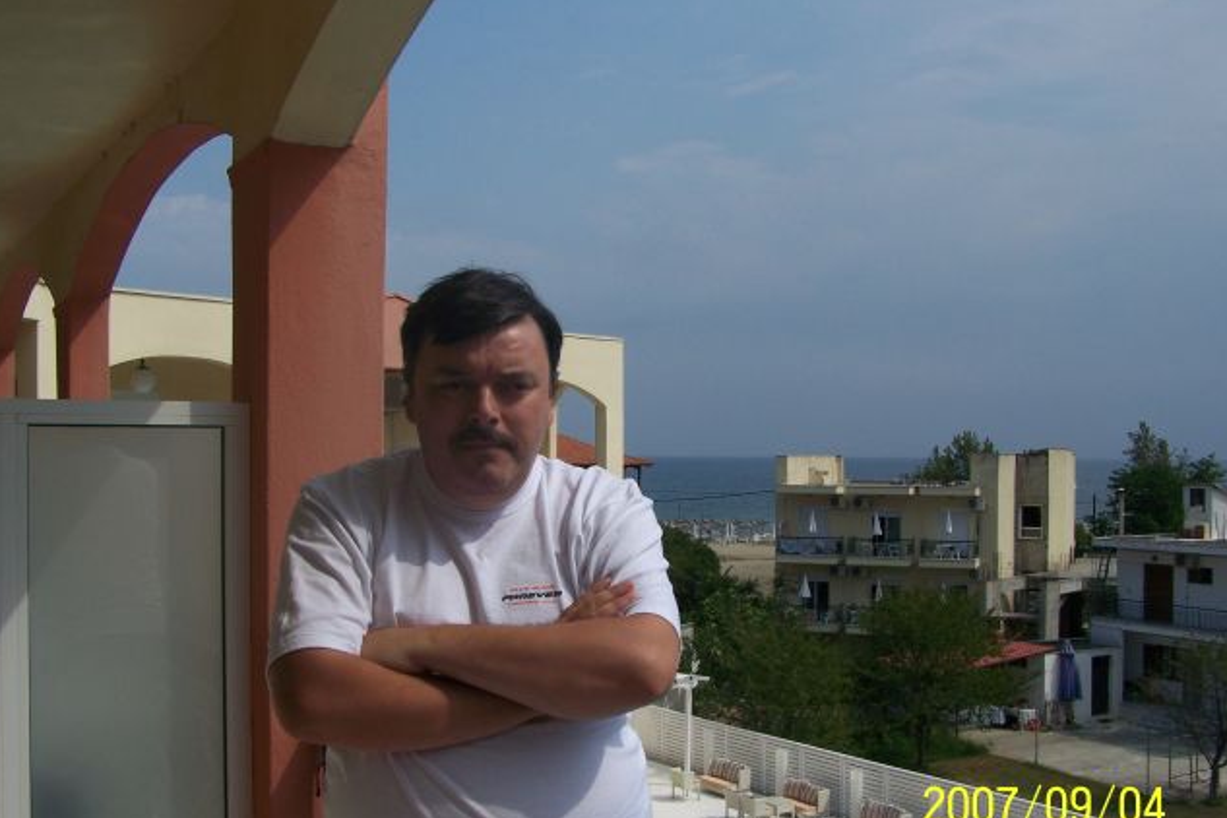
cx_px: 611
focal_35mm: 40
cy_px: 458
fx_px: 1363
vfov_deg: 33.4
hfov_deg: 48.5
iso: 80
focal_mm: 6.3
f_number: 5.6
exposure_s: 1/800
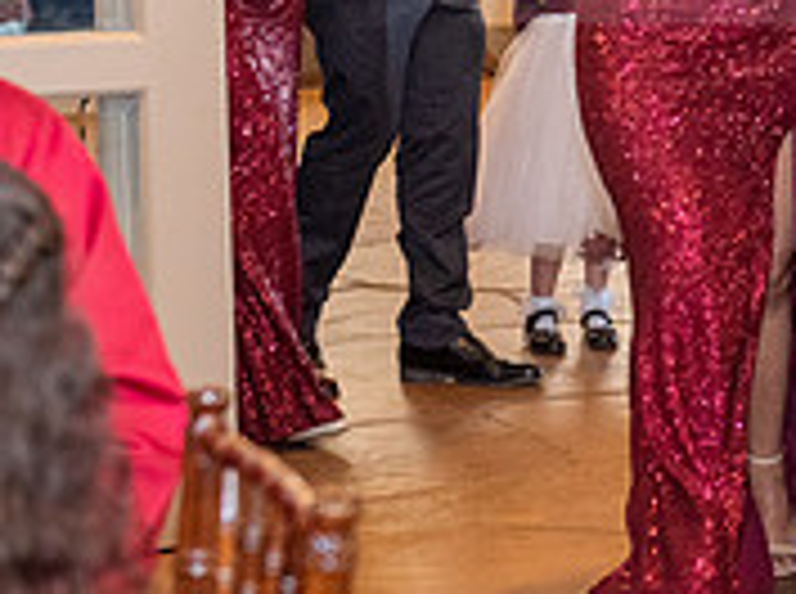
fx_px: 3626
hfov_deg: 12.3
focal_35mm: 158
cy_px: -83
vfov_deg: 9.3
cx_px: 863
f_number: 3.5
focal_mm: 50
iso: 1600
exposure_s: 1/125
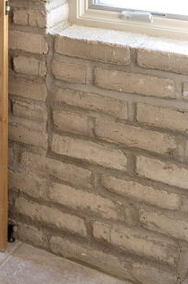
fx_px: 597
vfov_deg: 22.8
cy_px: -116
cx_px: -159
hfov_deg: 15.3
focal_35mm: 76
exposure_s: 1/8
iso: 200
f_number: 6.3
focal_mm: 12
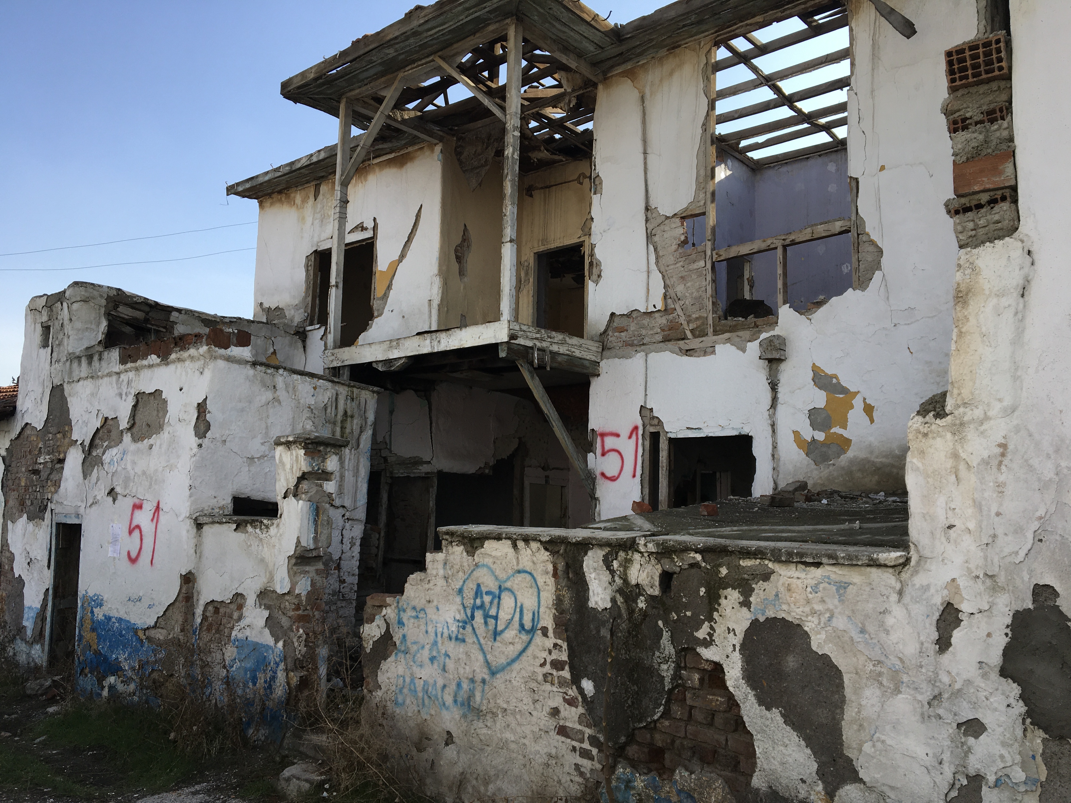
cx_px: 536
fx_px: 897
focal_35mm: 29
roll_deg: -1.1
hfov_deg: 61.7
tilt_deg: +9.1
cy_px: 402
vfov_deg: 48.2
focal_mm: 4.15
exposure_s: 1/938
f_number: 2.2
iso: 25
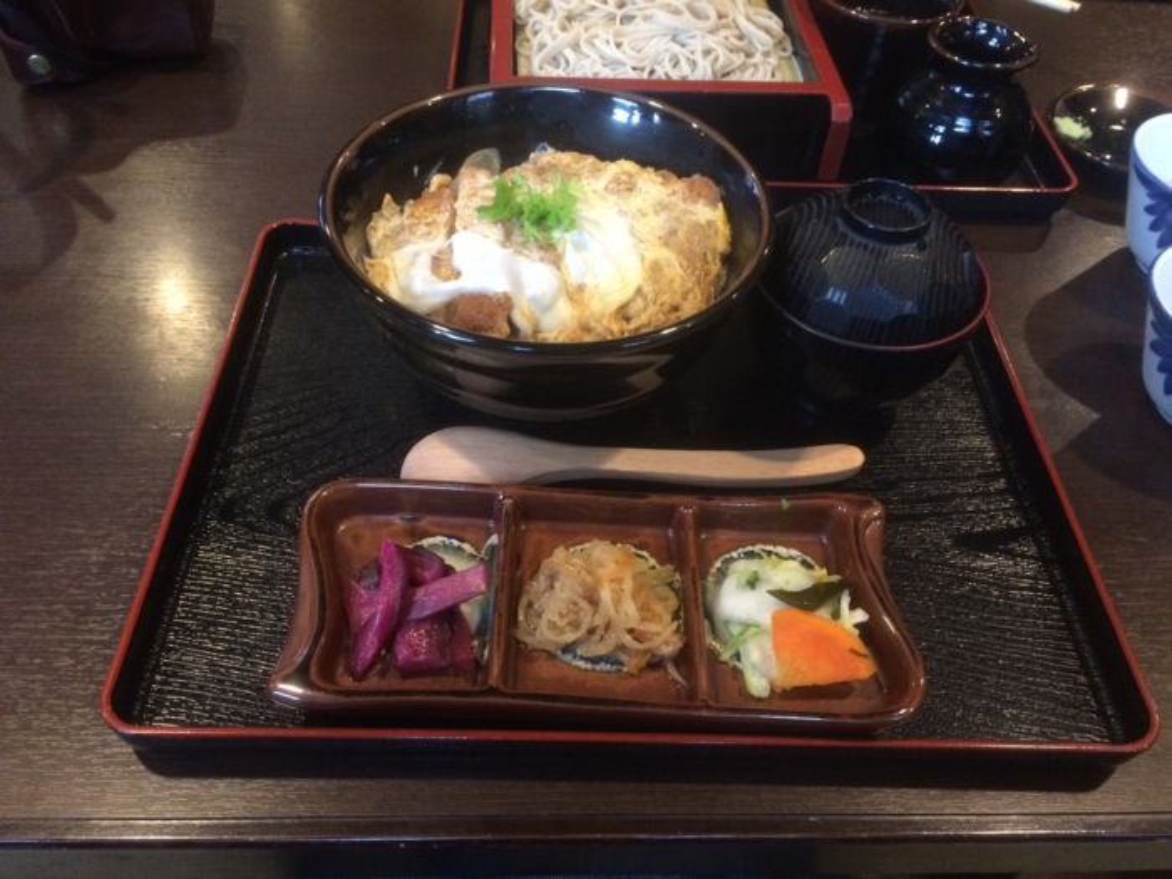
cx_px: 586
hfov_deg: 61.7
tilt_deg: -48.4
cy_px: 440
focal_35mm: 29
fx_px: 982
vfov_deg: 48.2
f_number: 2.2
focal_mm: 4.15
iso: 320
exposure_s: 1/20
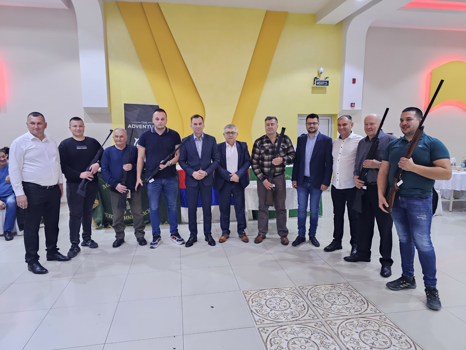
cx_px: 233
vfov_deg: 58.9
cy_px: 175
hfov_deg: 73.9
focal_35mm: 23
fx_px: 310
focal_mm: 6.3
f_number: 1.7
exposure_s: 1/100
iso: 1000
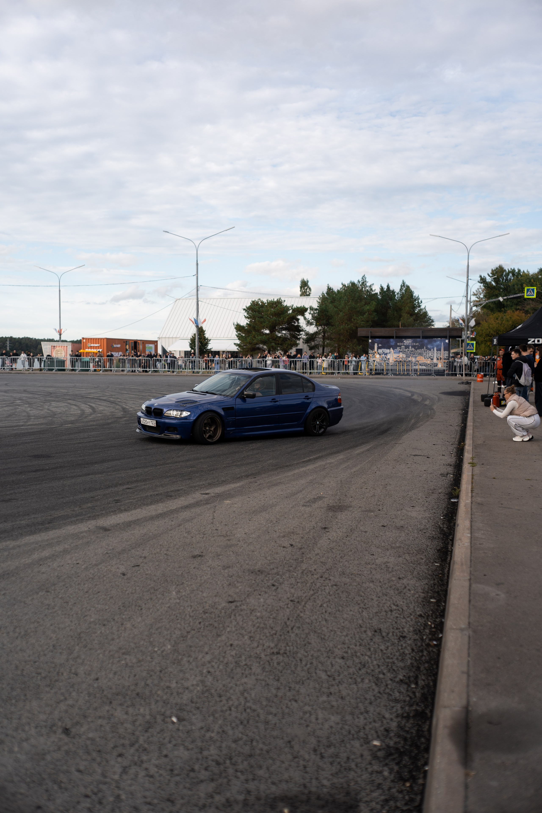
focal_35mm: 35
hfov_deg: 37.9
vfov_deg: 54.4
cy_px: 406
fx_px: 790
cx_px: 271
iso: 100
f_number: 2.2
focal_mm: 35
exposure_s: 1/2000
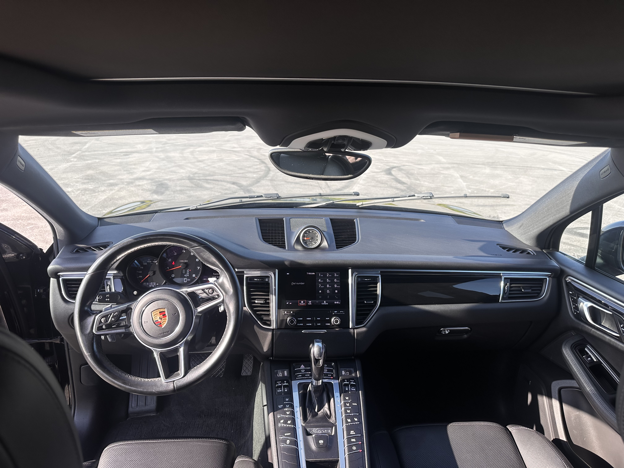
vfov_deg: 56.8
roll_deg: -2.4
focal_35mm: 24
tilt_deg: -16.7
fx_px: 433
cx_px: 312
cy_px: 234
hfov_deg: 71.6
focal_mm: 6.86
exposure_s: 1/594
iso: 80
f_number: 1.78
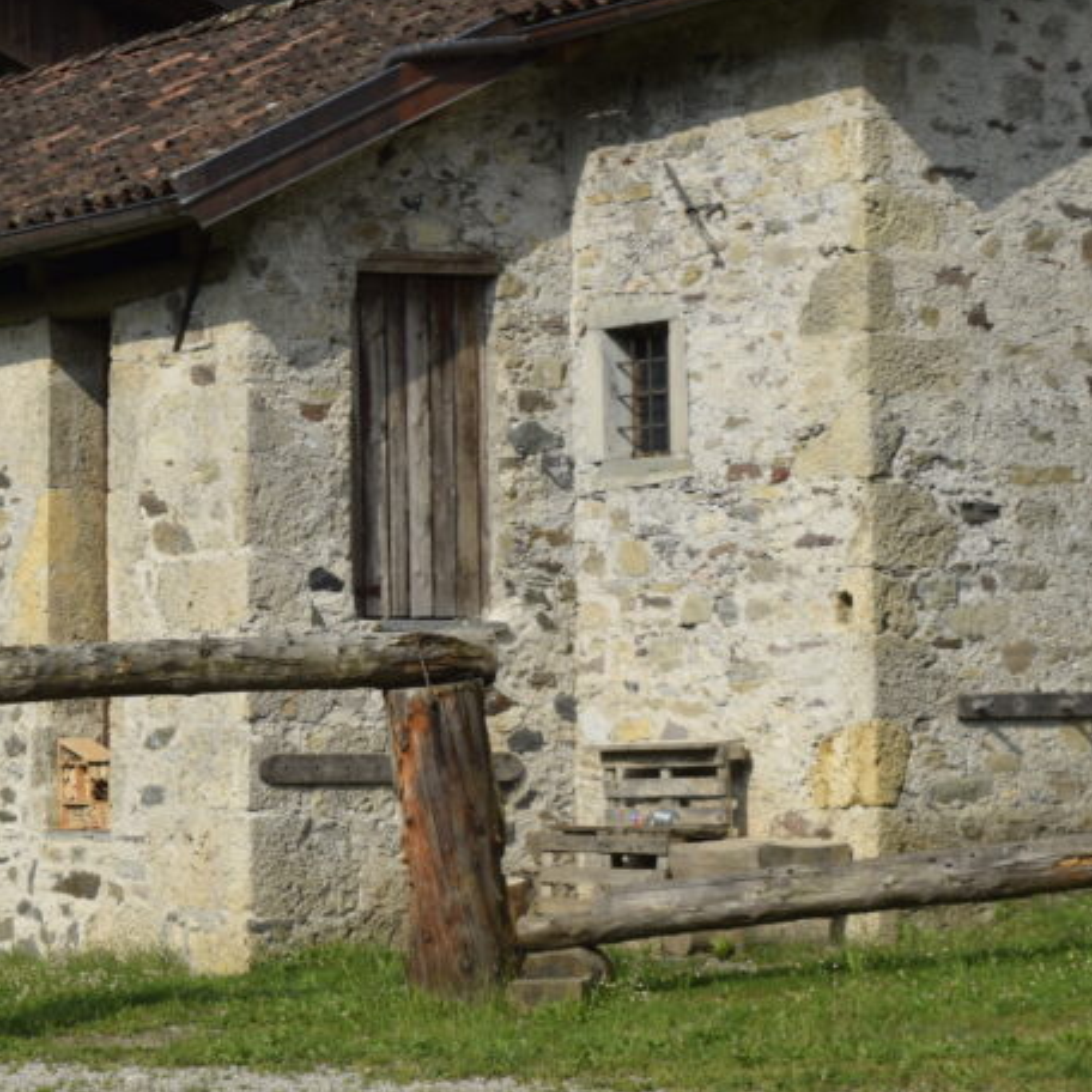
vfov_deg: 13.5
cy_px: 382
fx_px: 4602
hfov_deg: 13.4
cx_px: 74
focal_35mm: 129
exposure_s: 1/200
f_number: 11
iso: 100
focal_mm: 45
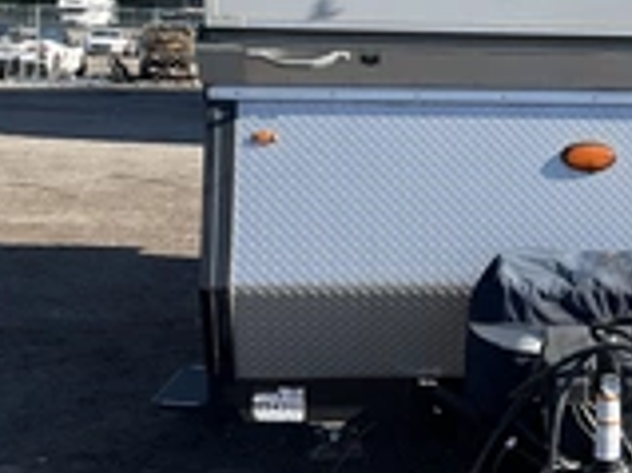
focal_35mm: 73
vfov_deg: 20.1
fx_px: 1332
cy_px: 147
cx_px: 616
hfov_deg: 25.5
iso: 25
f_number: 1.8
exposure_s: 1/1221
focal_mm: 3
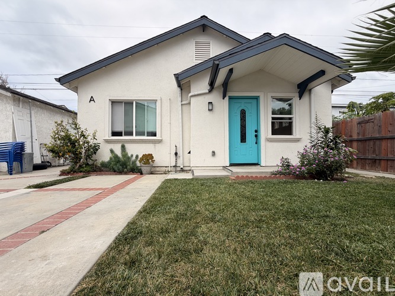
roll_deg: +0.3
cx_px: 198
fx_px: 160
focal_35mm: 14
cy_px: 148
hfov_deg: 102.1
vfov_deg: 85.7
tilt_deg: +0.9
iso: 25
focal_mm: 2.22
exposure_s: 1/770
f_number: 2.2
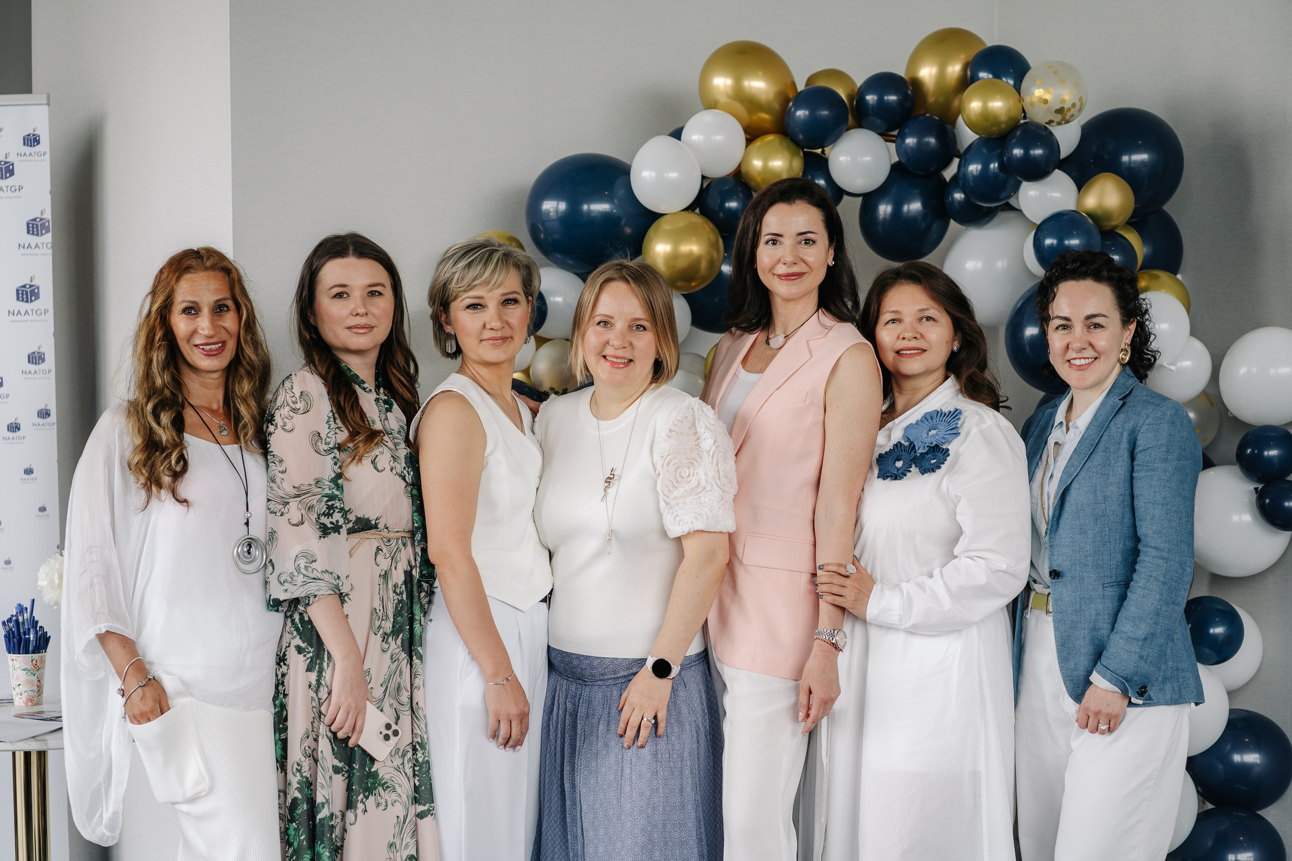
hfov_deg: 23.9
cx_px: 646
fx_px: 3051
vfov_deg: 16.1
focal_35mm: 85
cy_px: 430
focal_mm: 85
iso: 200
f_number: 2.8
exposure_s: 1/250
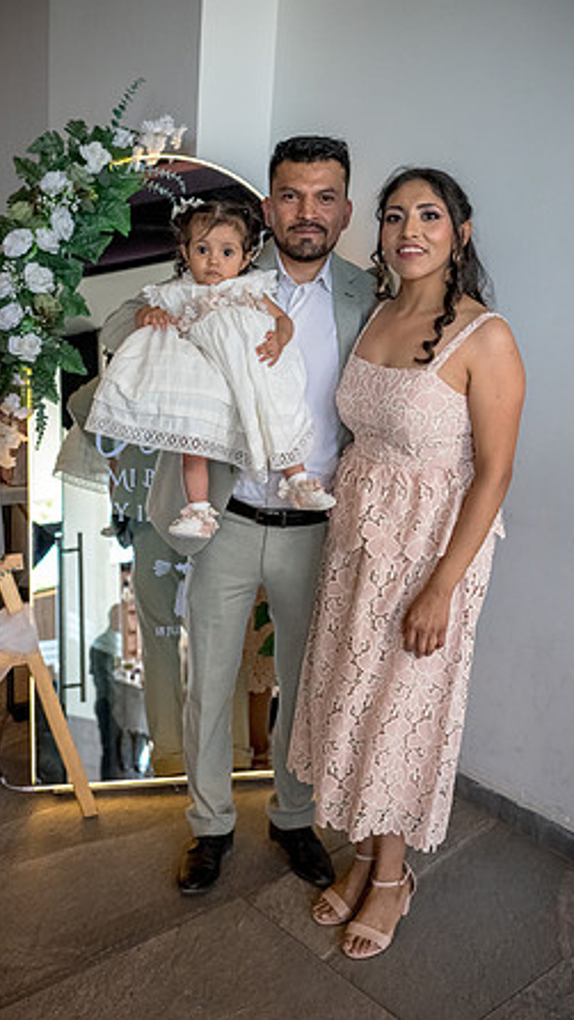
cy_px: 508
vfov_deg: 54.0
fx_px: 1001
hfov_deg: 32.0
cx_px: 270
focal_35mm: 37
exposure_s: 1/800
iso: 2000
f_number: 3.2
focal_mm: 35
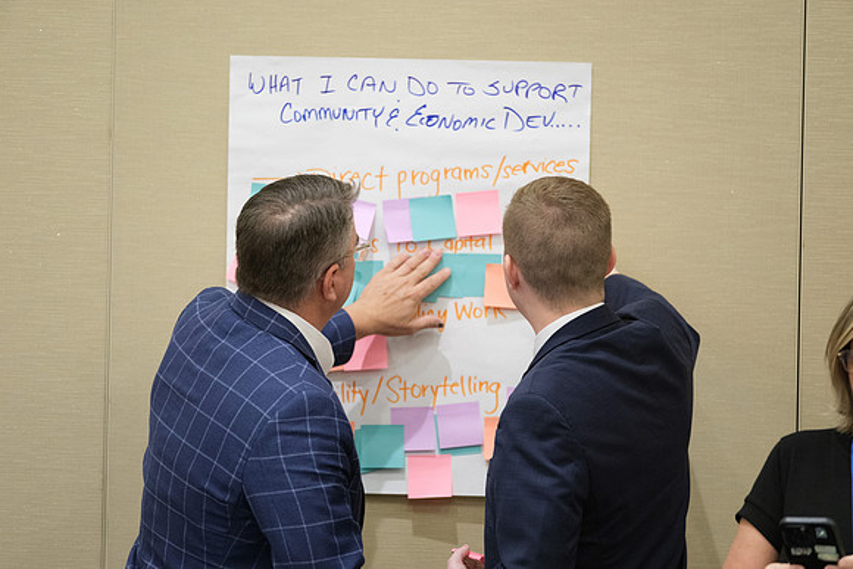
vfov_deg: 6.5
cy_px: 284
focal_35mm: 210
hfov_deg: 9.8
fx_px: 4977
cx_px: 426
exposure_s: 1/160
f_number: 2.8
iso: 3200
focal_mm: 140
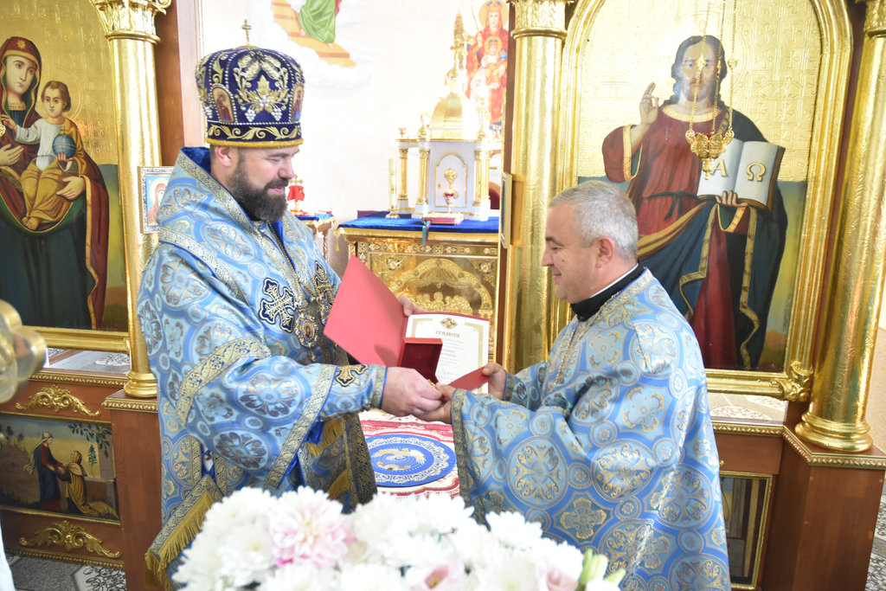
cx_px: 443
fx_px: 665
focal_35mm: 27
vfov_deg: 47.9
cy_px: 296
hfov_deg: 67.4
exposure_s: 1/30
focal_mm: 18
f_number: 3.5
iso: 800
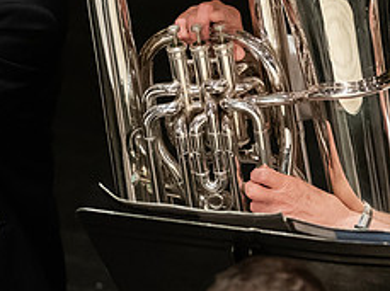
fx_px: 8234
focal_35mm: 732
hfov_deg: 2.7
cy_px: 105
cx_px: 378
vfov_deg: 2.0
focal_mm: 300
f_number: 3.2
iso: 5000
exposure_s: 1/320
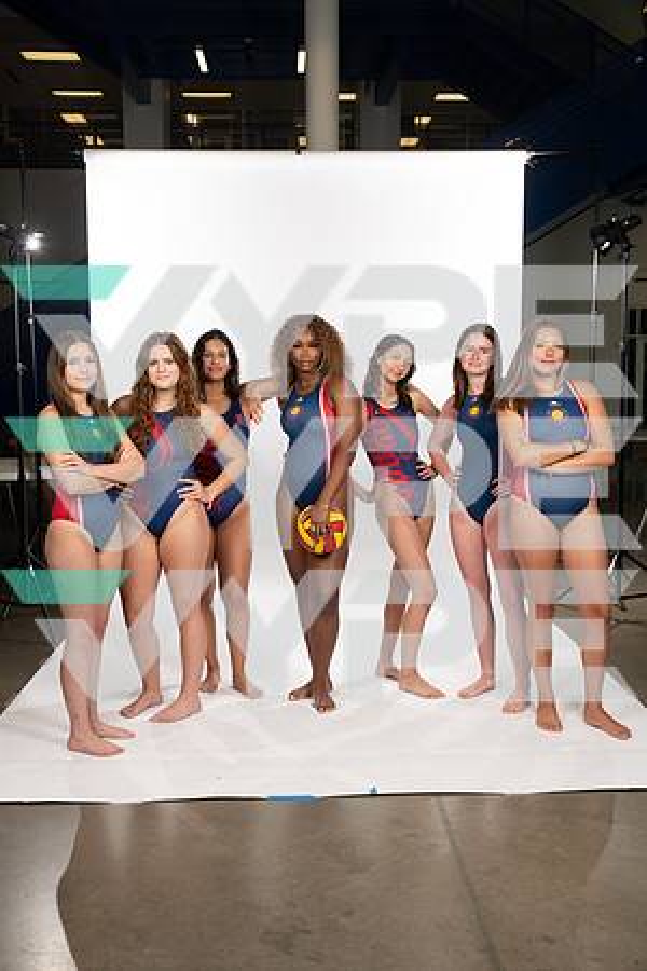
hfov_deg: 33.4
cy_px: 486
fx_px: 1078
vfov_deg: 48.5
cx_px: 324
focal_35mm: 40
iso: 200
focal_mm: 40
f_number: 5.6
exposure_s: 1/250
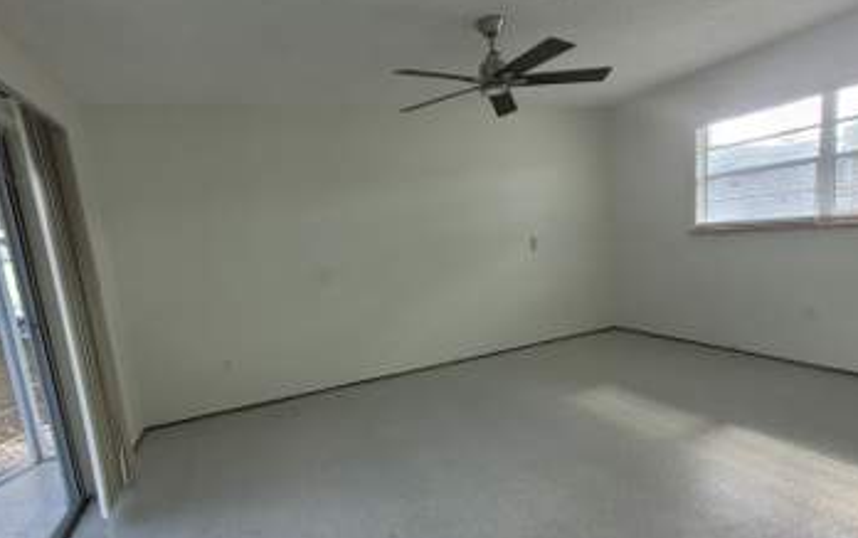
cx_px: 419
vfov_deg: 62.0
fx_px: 445
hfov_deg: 87.9
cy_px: 311
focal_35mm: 19
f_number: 2.2
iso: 50
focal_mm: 1.74
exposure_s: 1/60
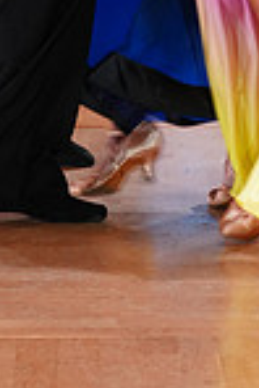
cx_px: 166
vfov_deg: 7.3
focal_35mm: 274
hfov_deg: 5.0
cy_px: -254
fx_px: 2950
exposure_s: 1/160
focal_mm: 70
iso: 1600
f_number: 5
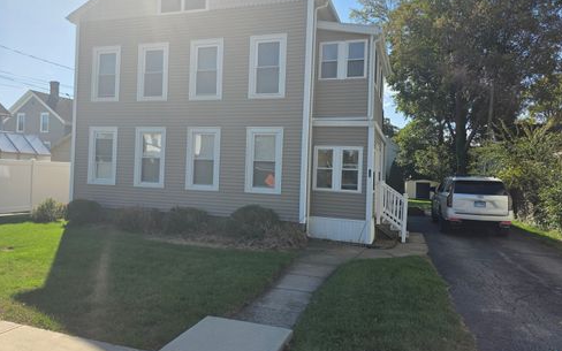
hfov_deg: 72.5
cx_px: 283
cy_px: 161
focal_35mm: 25
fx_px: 383
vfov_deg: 49.2
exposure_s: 1/5608
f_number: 1.7
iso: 80
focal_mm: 6.3
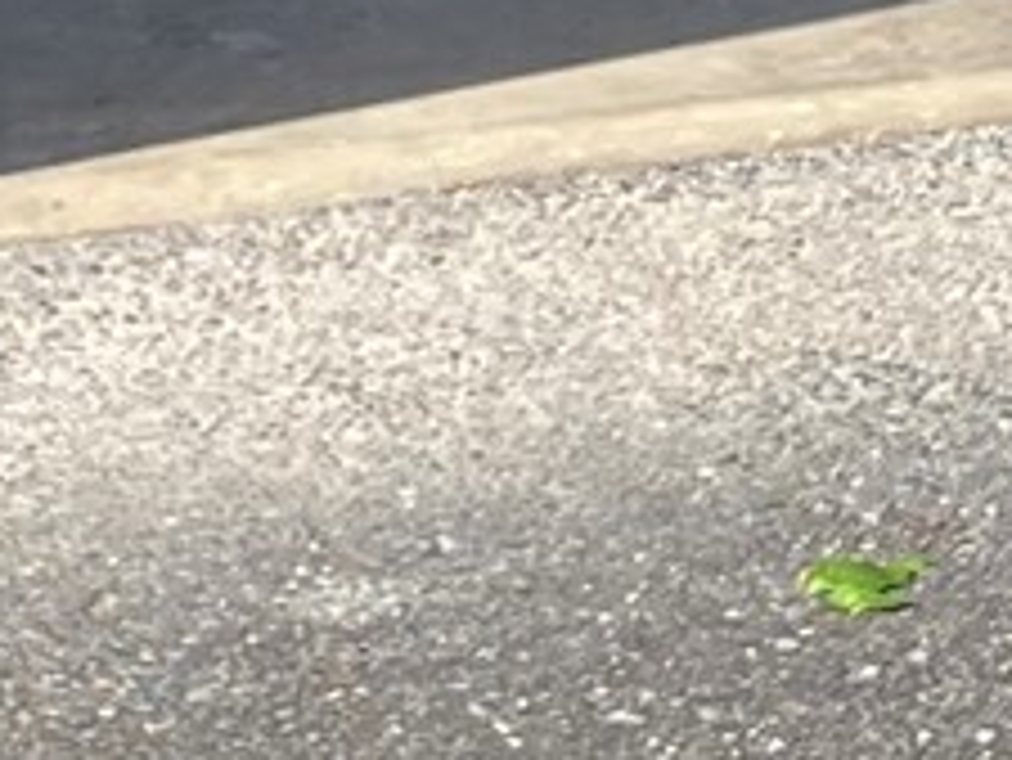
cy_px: -1569
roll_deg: -2.4
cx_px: 1750
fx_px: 5821
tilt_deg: -1.7
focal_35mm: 199
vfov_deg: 6.7
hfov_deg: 9.5
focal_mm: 3.99
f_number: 1.8
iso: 32
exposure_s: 1/490
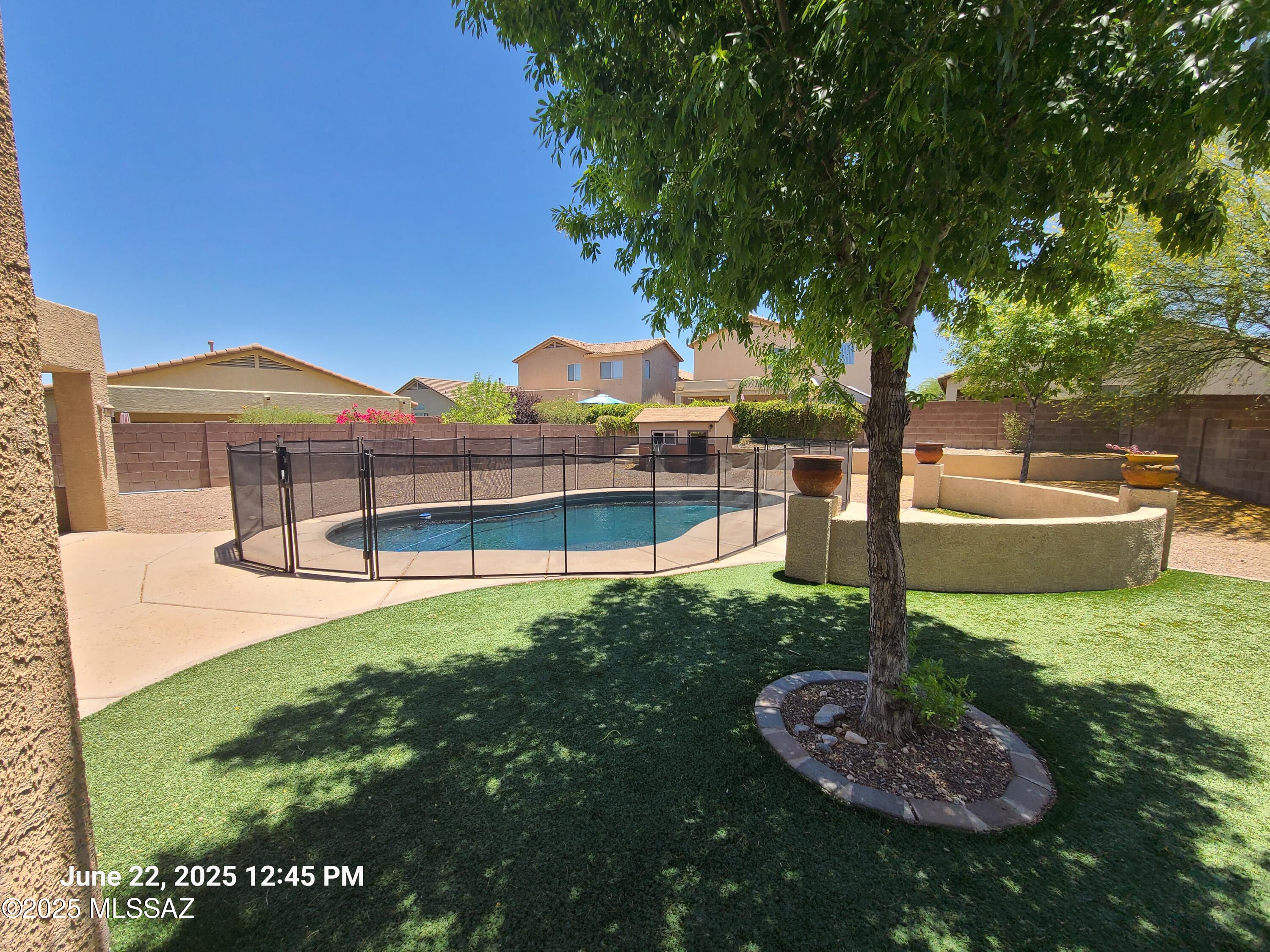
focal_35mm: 13
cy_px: 476
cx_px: 635
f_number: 2.2
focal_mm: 2.2
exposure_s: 1/1096
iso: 64
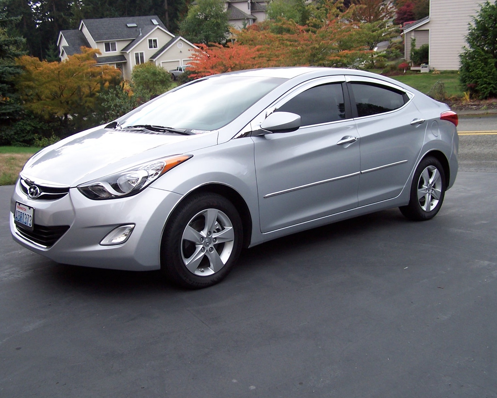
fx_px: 588
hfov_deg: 45.8
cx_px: 254
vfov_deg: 37.3
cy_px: 198
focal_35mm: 40
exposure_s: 1/350
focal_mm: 6.3
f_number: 2.8
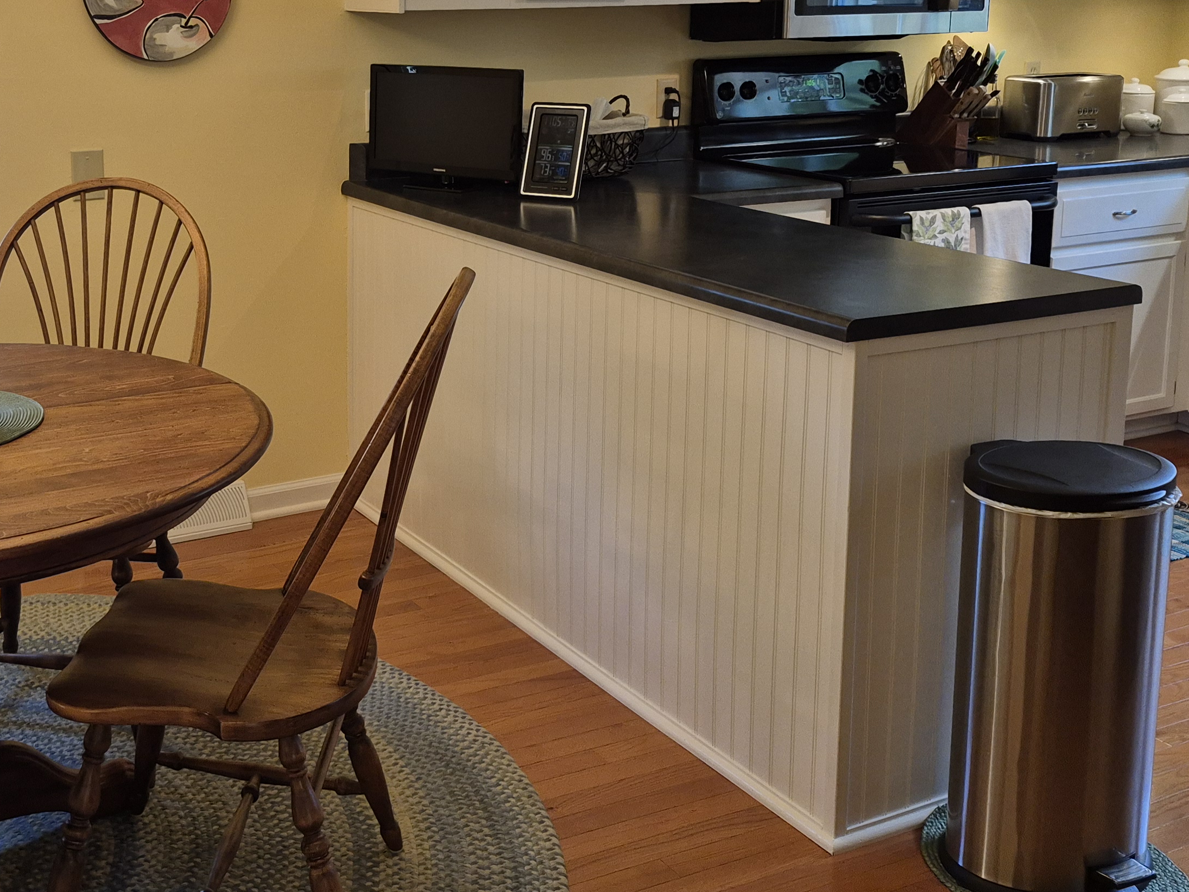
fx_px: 1443
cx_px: 305
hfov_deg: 43.4
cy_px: 212
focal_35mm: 42
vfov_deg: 33.6
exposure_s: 1/120
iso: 160
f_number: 1.8
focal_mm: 5.4
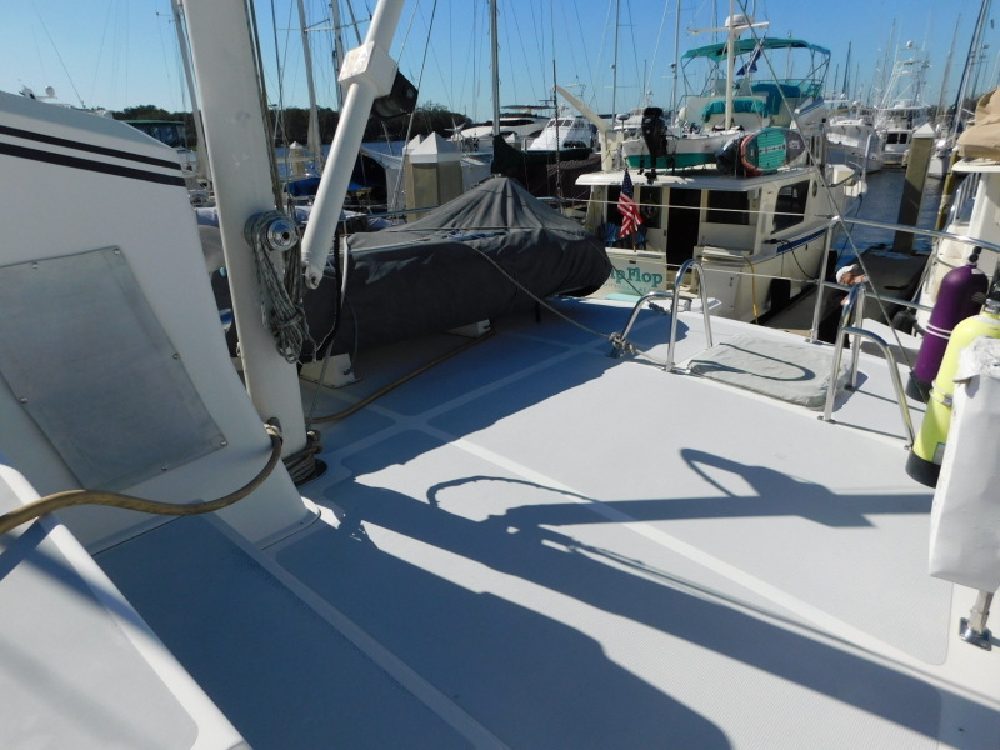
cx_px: 500
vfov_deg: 58.9
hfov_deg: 73.9
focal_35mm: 23
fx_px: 664
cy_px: 375
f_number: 6
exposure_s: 1/1000
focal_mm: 4
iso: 125
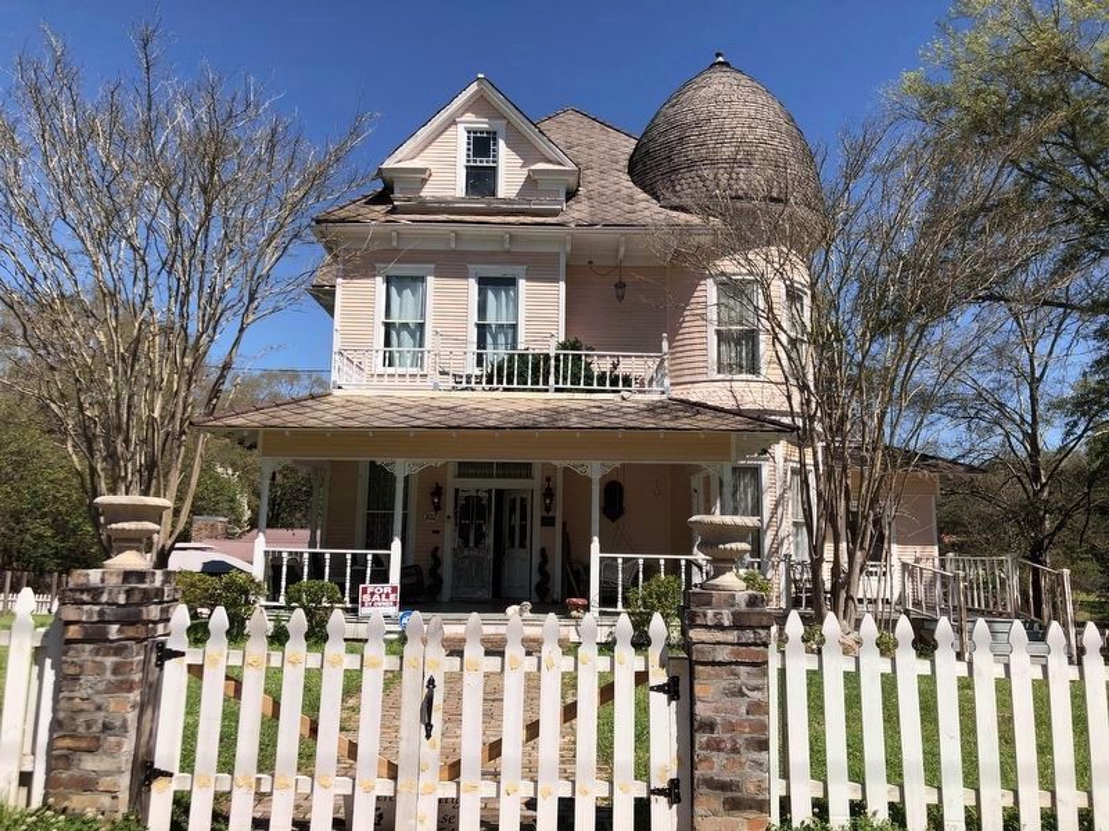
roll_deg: -1.0
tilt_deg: +9.6
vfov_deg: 49.7
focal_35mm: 28
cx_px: 554
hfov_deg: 63.4
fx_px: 897
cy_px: 416
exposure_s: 1/2315
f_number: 1.8
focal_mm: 4
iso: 20
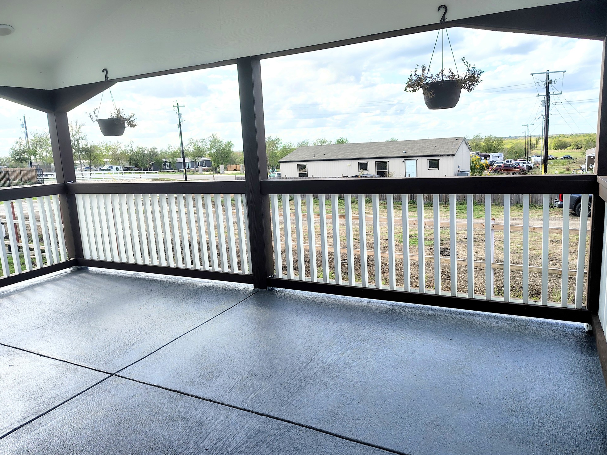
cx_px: 304
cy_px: 226
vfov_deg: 54.9
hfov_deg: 69.4
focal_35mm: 25
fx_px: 438
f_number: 1.8
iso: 100
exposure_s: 1/874
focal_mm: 5.56
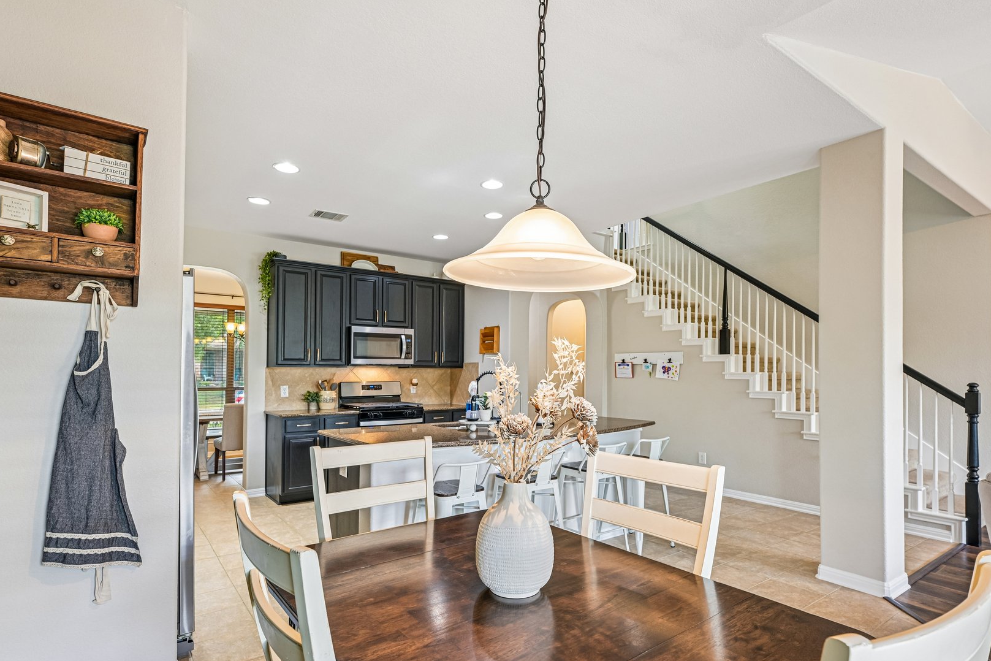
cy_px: 368
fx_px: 523
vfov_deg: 64.4
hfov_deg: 86.9
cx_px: 486
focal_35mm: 19
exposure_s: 1/15
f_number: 6.7
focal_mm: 15
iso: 360
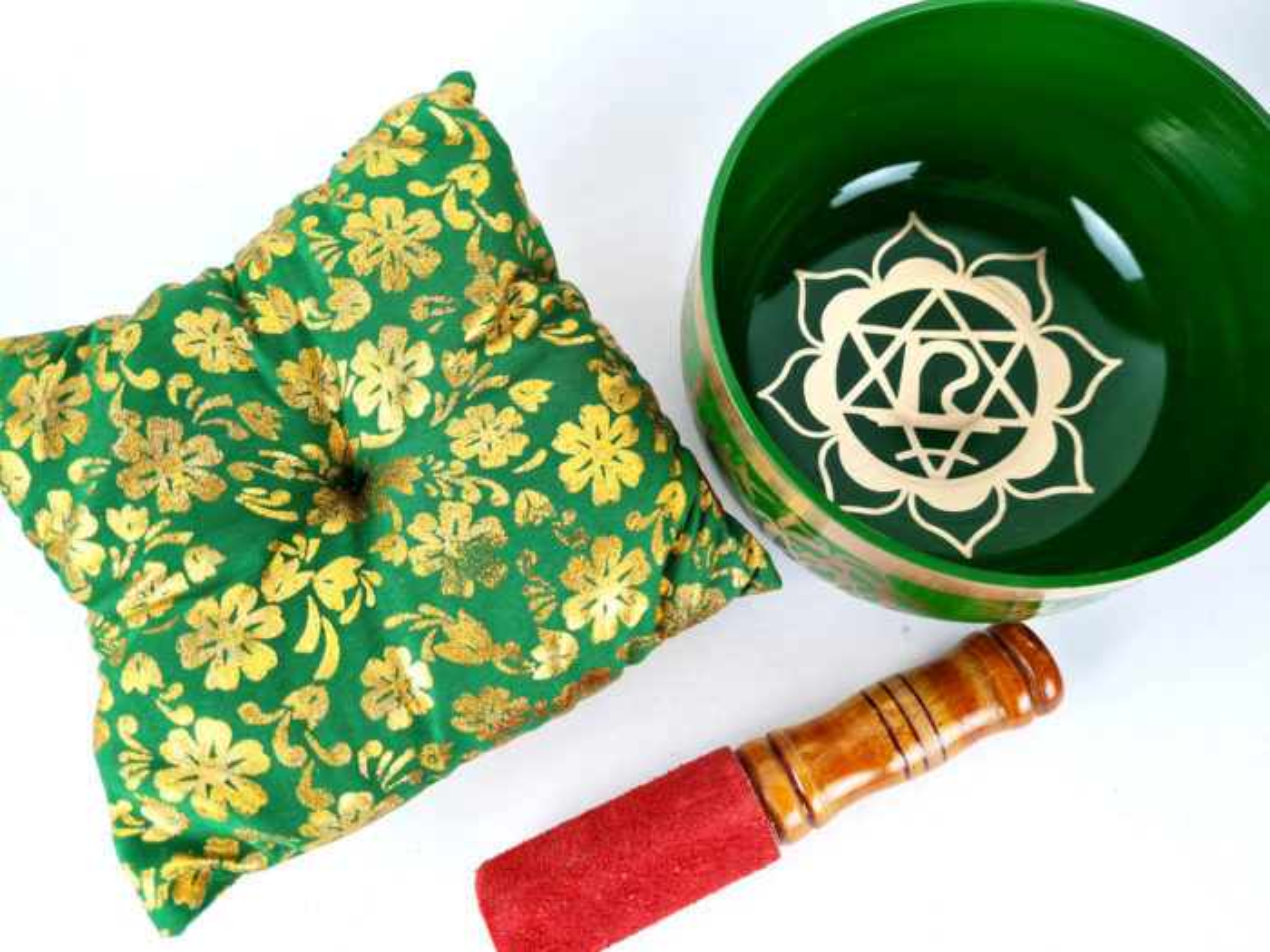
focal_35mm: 26
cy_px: 476
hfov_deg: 67.3
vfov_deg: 53.1
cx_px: 635
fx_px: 954
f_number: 1.8
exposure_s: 1/180
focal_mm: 5.4
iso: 50
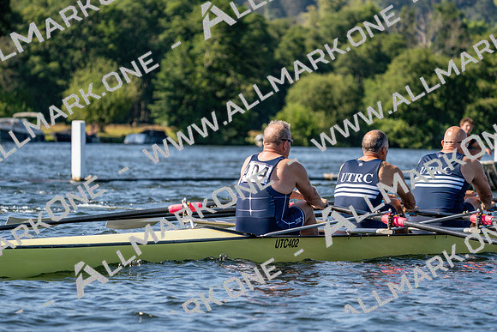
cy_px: 166
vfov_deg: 6.9
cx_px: 248
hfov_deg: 10.3
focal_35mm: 200
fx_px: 2762
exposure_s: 1/1600
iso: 320
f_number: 5.6
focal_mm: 200
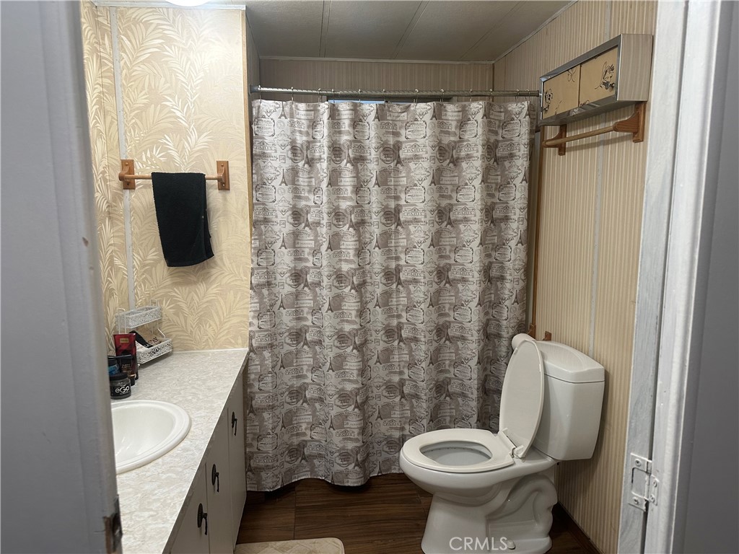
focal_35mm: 24
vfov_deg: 56.8
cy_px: 277
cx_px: 370
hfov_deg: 71.6
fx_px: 512
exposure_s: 1/60
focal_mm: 6.86
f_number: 1.78
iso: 160
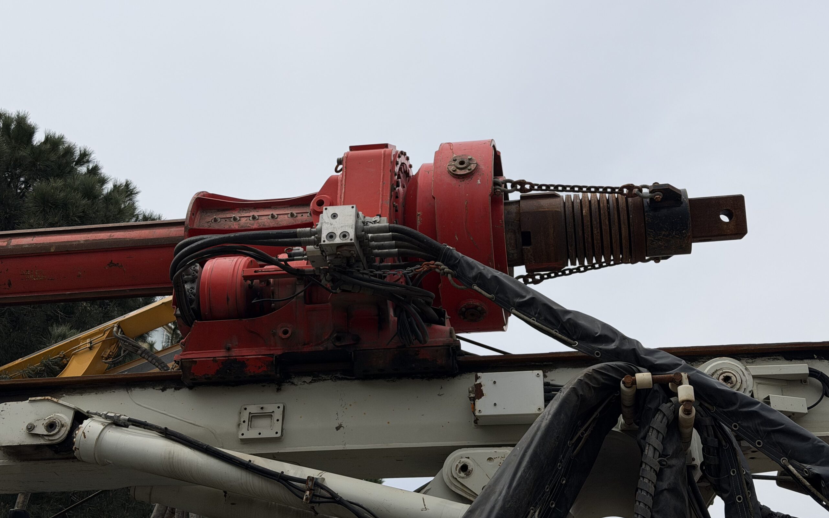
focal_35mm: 51
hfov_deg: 39.6
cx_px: 415
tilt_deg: +28.8
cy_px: 244
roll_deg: -1.2
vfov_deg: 25.3
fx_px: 1152
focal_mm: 6.76
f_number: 1.78
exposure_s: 1/11364
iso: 80
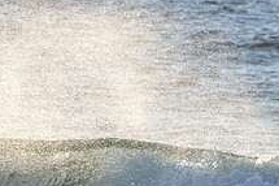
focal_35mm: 2026
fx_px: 15689
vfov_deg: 0.7
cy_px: 213
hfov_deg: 1.0
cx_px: 357
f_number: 6.3
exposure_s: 1/500
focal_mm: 500
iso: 125
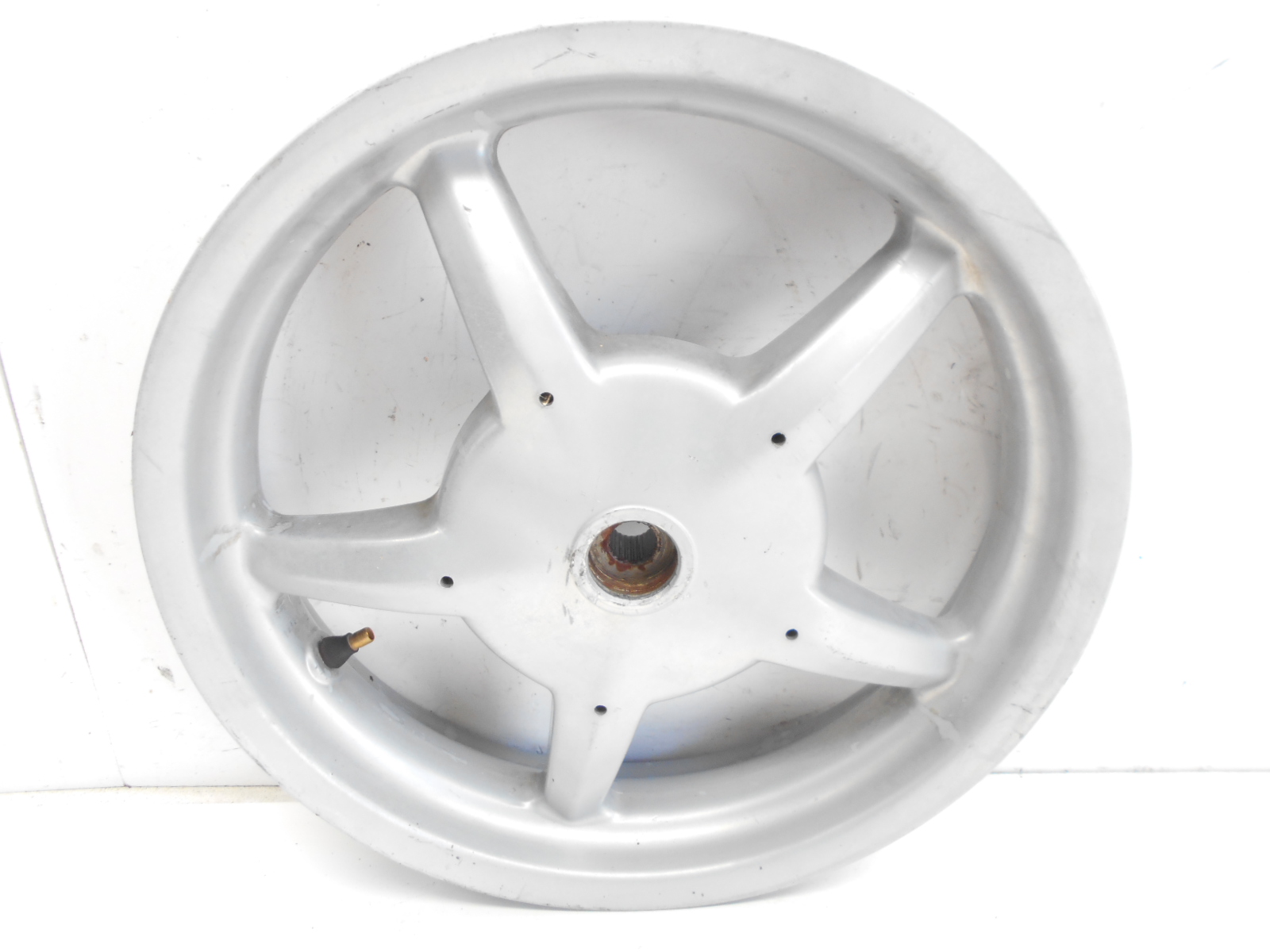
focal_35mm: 26
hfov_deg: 67.3
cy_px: 476
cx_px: 635
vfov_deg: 53.1
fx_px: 954
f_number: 3.2
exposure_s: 1/30
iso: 140
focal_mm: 4.6
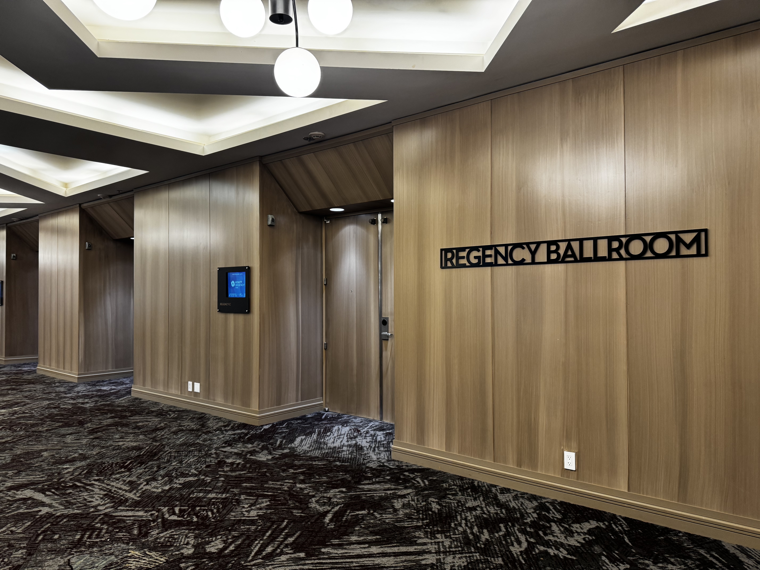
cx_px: 380
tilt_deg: +0.8
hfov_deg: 71.6
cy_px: 285
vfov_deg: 56.8
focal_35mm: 24
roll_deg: +0.6
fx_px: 527
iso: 200
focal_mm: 6.76
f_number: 1.78
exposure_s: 1/60
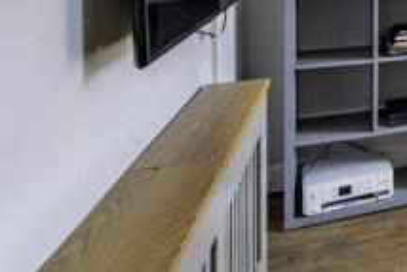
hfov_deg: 27.7
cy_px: -102
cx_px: 621
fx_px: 520
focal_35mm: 46
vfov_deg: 24.6
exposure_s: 1/40
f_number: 8
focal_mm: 10
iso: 100
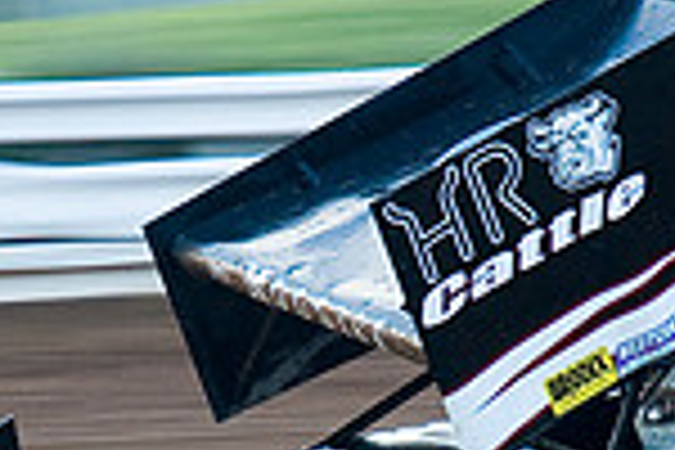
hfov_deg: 5.1
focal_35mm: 407
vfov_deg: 3.4
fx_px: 7631
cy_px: 428
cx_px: 346
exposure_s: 1/160
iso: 200
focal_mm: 70
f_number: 5
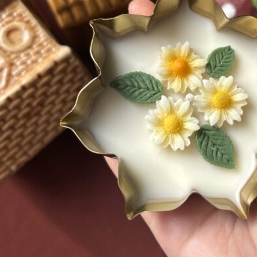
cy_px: 87
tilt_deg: -70.8
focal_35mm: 47
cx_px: 196
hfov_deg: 35.2
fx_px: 395
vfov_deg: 35.7
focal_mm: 5.96
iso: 100
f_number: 1.6
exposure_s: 1/121
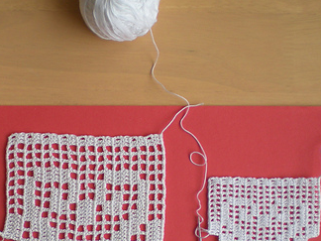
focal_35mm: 75
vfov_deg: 19.5
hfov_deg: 25.9
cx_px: 122
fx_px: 695
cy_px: 180
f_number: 3.1
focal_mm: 6.3
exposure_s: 1/59.6
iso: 98
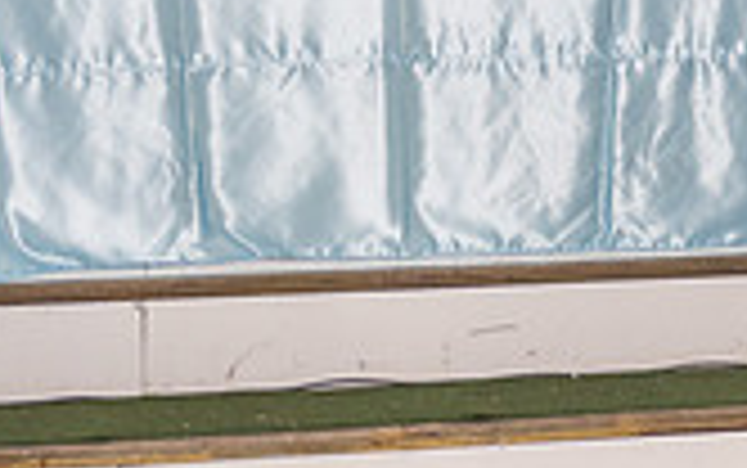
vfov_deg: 10.2
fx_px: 2567
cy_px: -101
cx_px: 666
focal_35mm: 126
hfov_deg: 16.4
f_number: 3.2
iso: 1000
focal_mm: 32
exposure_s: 1/160
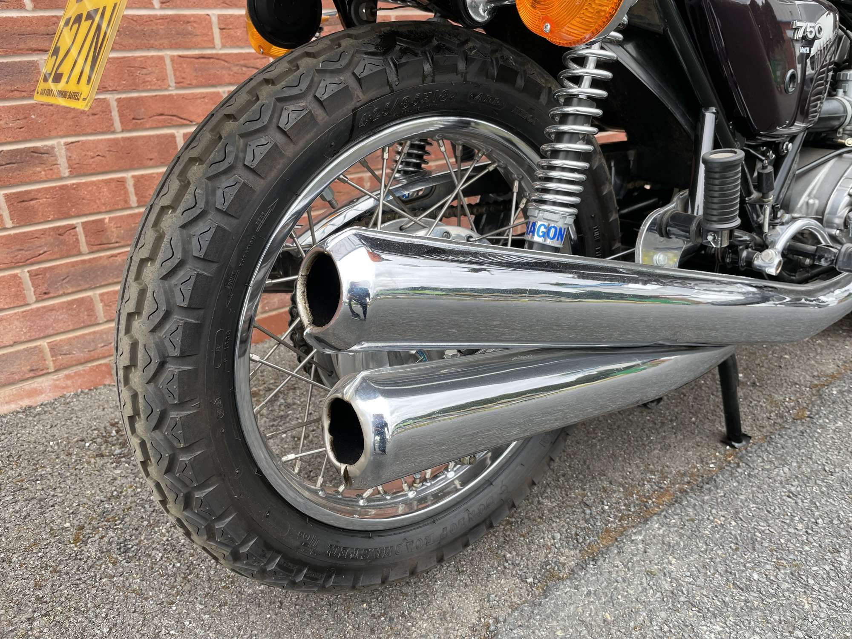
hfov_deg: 67.3
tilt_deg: -21.9
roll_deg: +3.5
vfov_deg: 53.1
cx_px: 426
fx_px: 640
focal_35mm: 26
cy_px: 320
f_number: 1.6
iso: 32
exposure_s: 1/292
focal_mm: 4.2
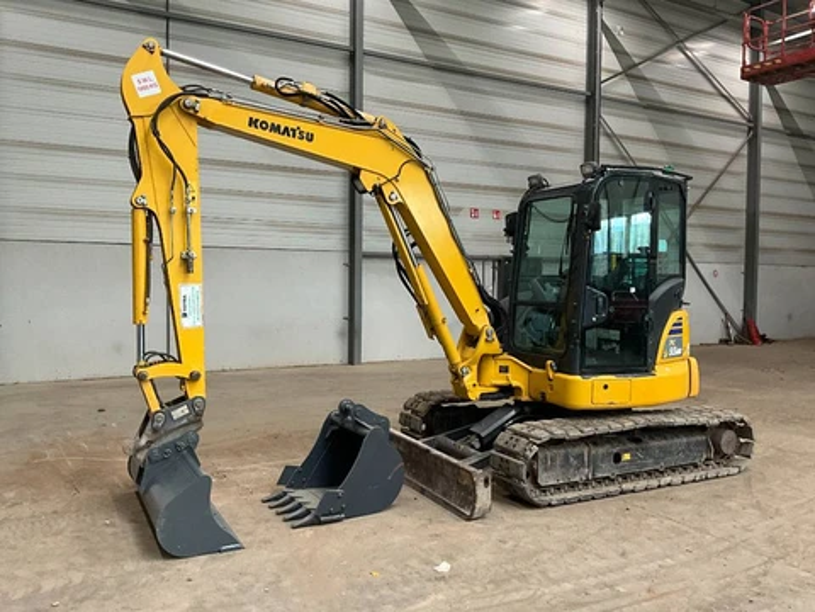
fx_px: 683
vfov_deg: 48.2
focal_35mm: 29
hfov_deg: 61.7
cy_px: 306
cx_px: 408
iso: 100
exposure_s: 1/60
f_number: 1.8
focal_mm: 3
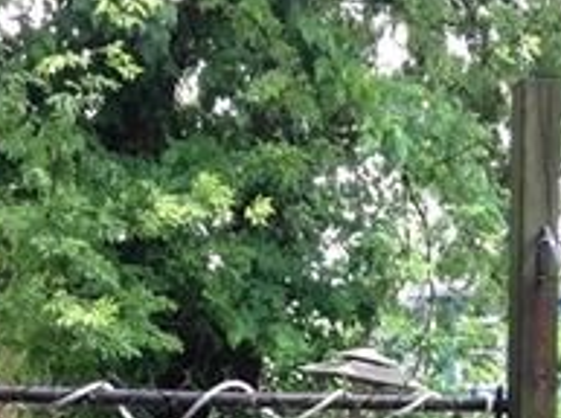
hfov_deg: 16.9
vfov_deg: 12.0
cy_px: 666
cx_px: 421
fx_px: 1876
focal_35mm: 116
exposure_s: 1/60
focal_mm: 4.28
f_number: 2.4
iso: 64
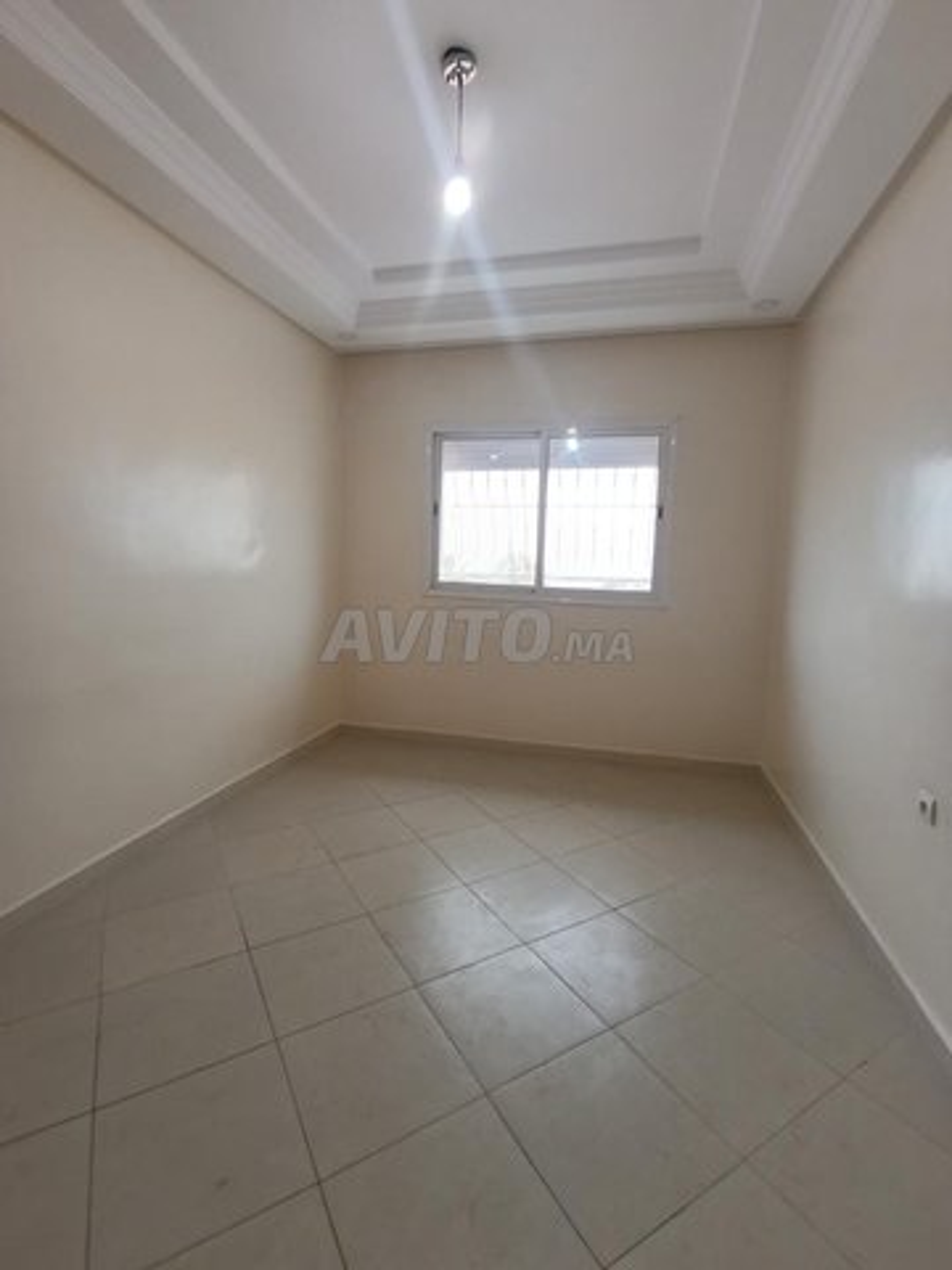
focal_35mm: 16
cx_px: 476
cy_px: 635
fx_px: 587
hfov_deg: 78.1
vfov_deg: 94.5
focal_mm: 1.65
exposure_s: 1/50
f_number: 2.2
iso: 250
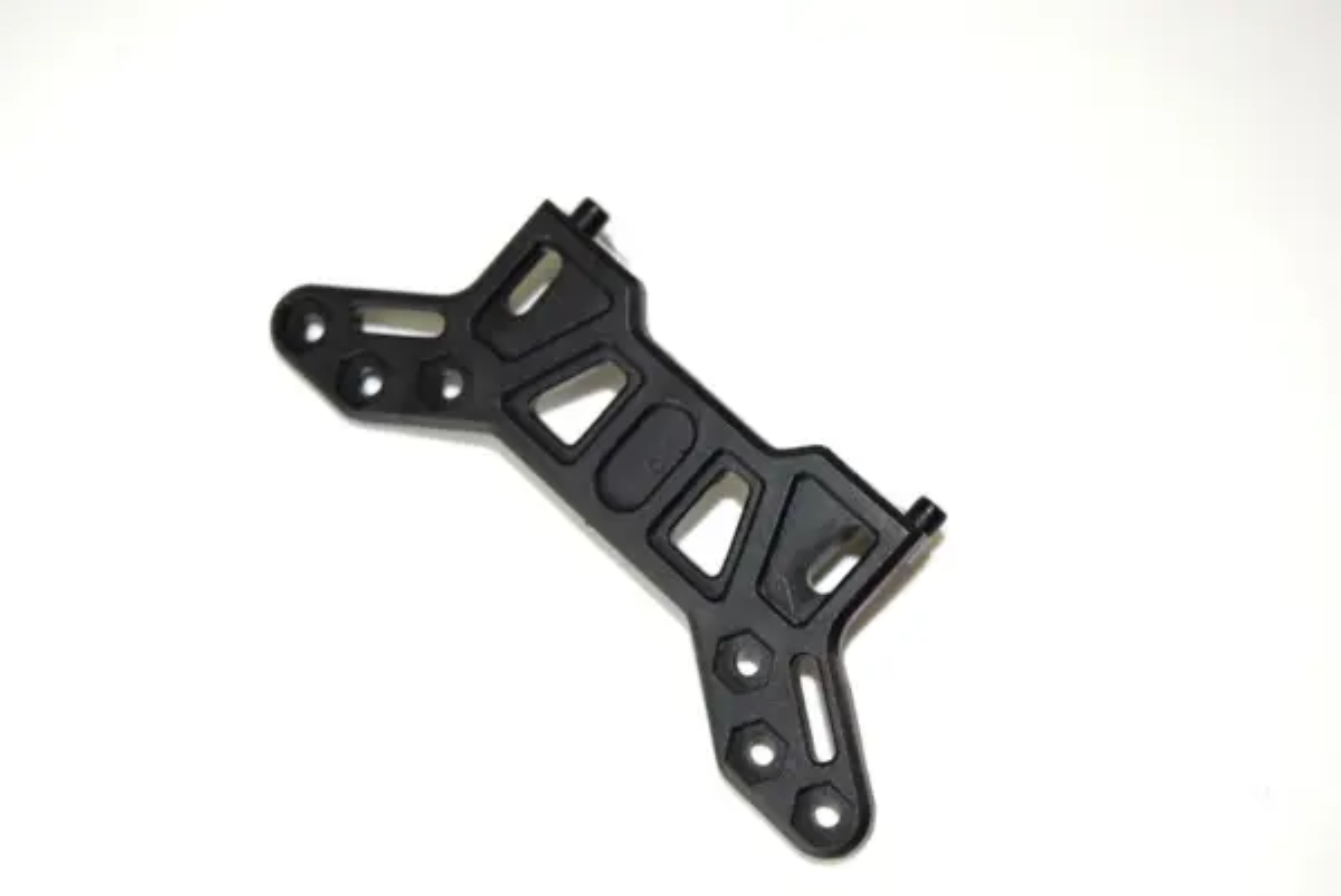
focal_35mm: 60
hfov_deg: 33.4
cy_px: 448
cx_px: 670
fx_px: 2237
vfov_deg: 22.7
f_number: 5
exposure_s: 1/100
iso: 100
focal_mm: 40
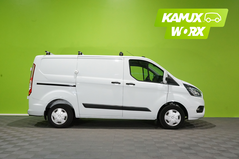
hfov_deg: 55.8
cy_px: 80
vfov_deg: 38.9
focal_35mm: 34
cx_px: 120
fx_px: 226
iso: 6400
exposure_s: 1/125
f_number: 10
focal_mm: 34
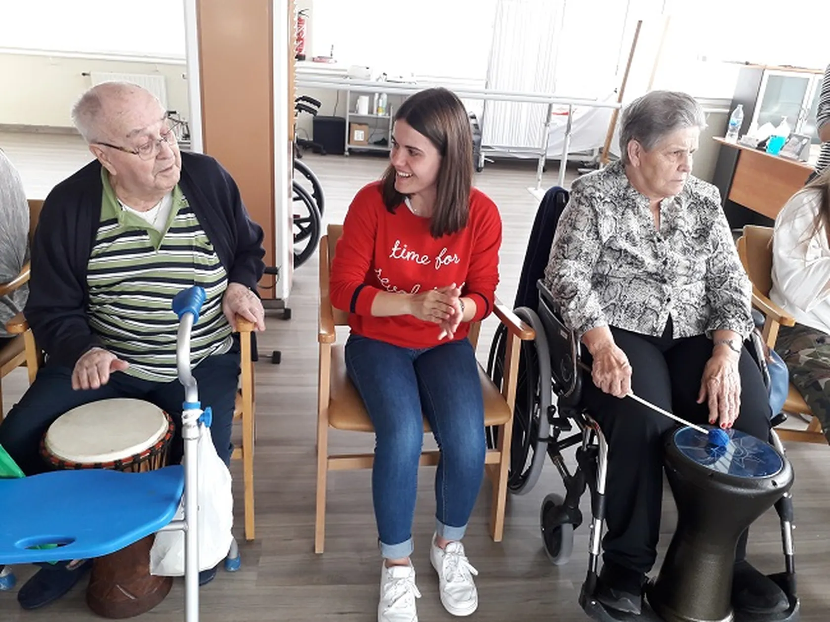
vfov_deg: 51.3
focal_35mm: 27
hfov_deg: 65.4
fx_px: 647
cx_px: 415
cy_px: 311
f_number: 1.9
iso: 80
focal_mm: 3.6
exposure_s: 1/100
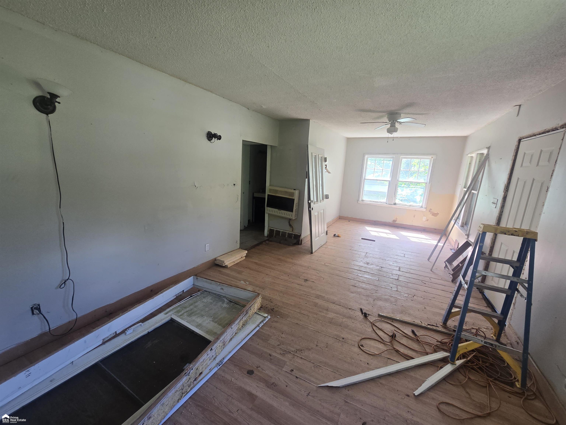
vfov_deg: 89.9
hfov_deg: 106.2
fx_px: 213
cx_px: 283
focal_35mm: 13
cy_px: 212
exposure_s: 1/60
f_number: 2.2
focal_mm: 2.2
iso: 64
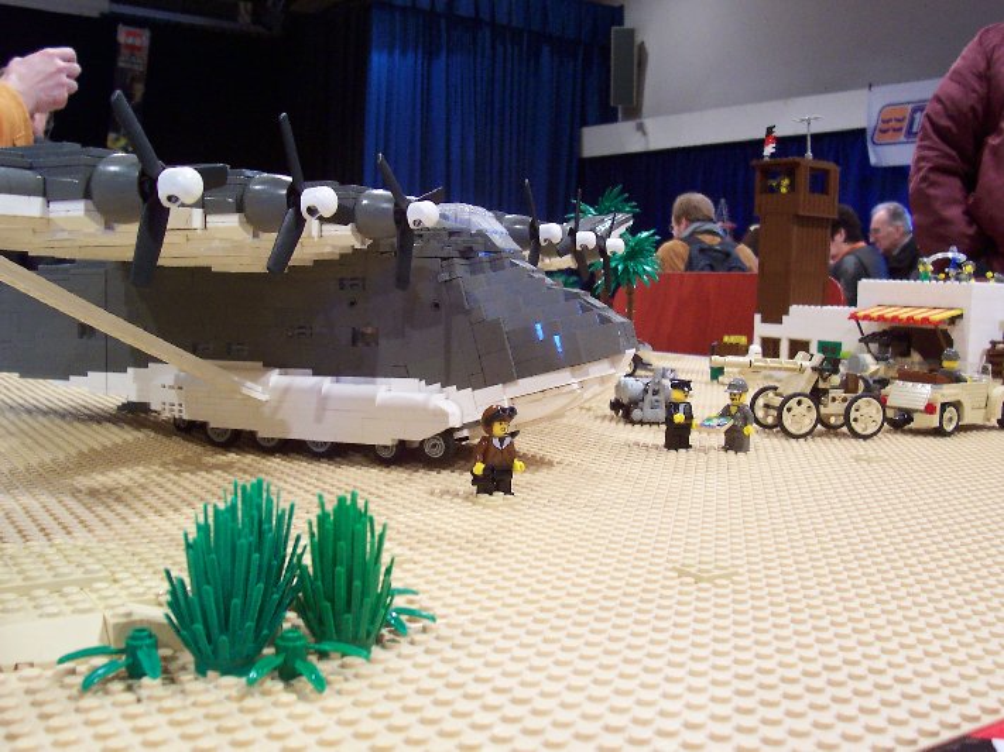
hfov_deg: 50.1
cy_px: 376
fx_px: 1073
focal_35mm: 37
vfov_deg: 38.7
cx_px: 502
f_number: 2.8
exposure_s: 1/20
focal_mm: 5.6
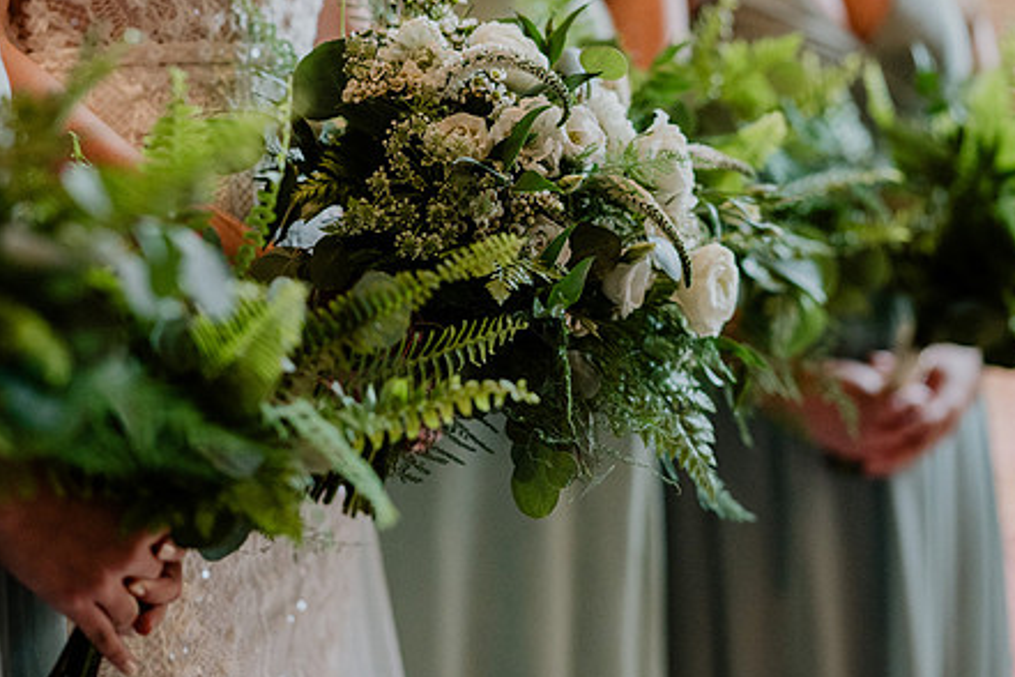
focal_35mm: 138
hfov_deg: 14.9
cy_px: 249
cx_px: 465
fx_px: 3891
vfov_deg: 9.9
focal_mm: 105
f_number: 2.2
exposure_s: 1/640
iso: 2500
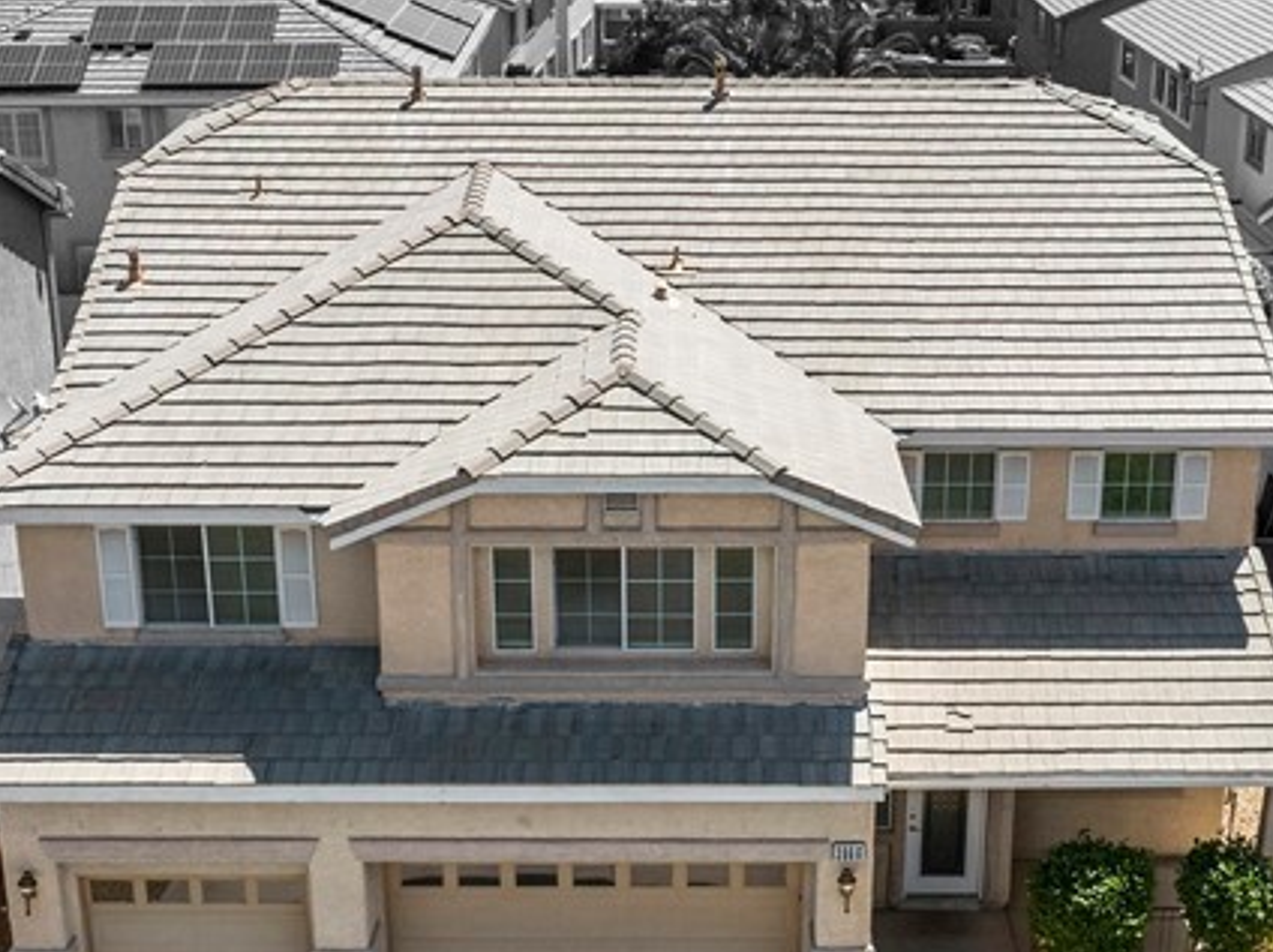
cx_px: 715
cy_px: 568
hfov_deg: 33.2
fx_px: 2131
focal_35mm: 58
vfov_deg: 25.1
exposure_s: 1/640
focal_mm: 12.29
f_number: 2.8
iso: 120
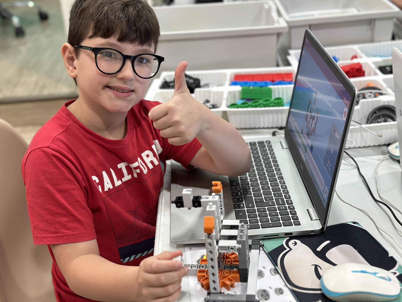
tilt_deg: -26.3
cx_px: 201
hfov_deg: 39.7
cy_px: 151
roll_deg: +4.3
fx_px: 557
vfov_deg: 30.3
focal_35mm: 48
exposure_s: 1/60
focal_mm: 6.86
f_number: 1.78
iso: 250
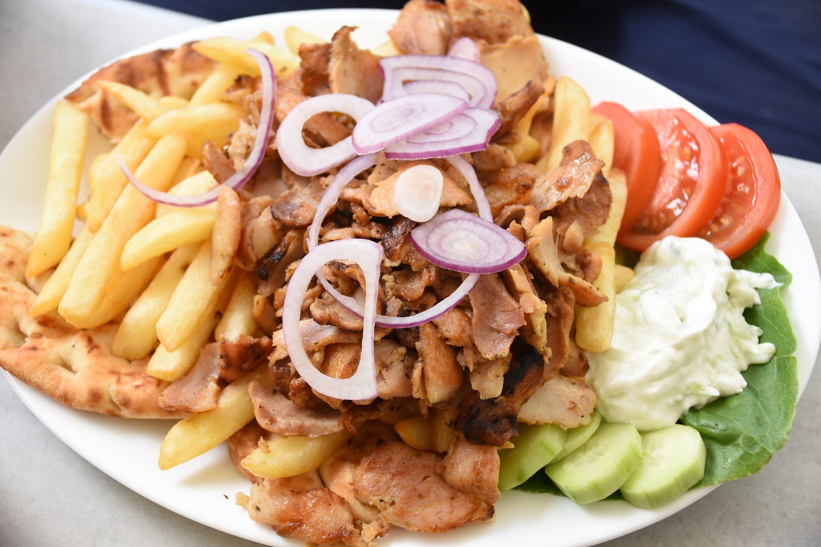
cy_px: 274
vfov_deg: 20.6
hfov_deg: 30.5
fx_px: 1505
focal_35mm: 66
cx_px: 410
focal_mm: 44
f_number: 5.6
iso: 100
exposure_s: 1/30
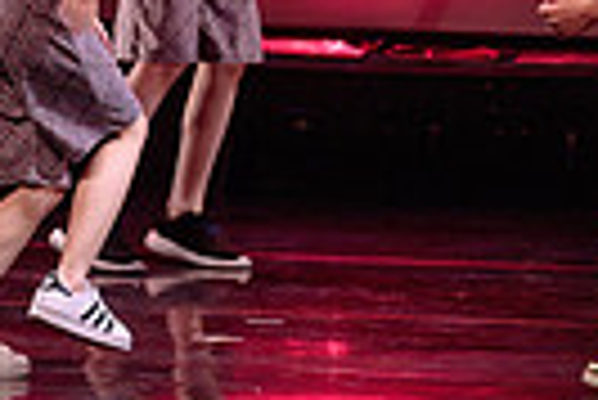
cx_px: 128
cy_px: -345
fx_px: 8481
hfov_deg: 4.0
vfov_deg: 2.7
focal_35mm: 510
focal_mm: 110
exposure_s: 1/320
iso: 1600
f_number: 2.8
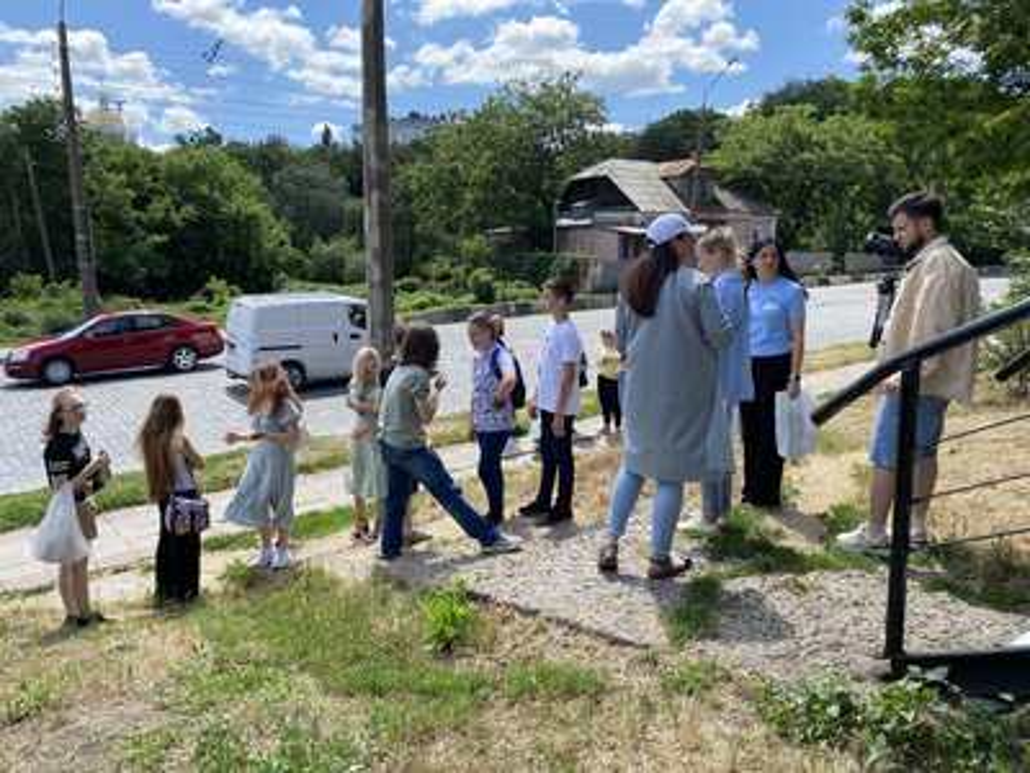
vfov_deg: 53.1
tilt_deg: -9.9
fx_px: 774
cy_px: 386
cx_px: 515
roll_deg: +0.3
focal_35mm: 26
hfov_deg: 67.3
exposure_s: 1/1157
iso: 32
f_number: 1.8
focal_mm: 4.25
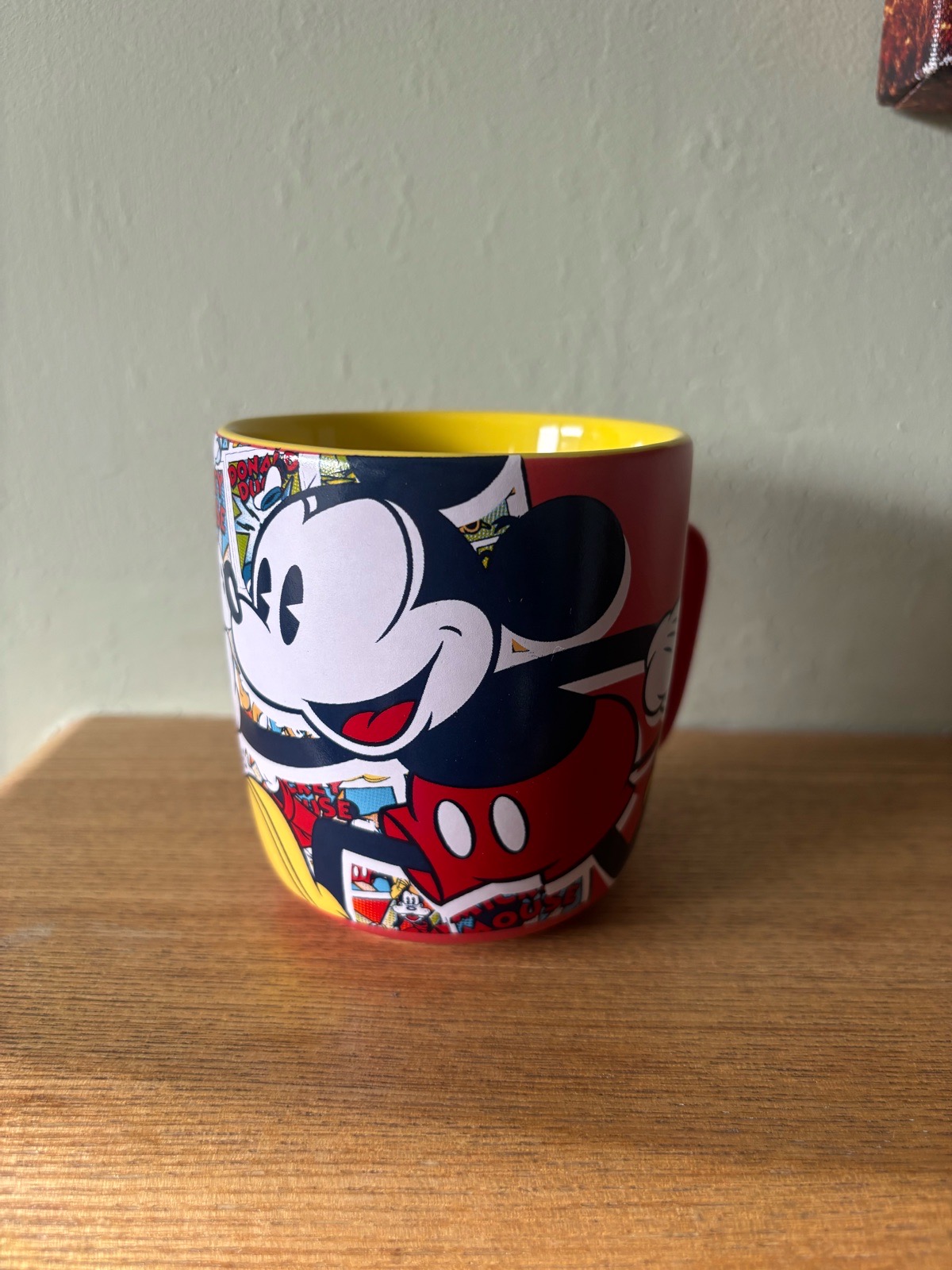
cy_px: 635
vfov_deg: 67.3
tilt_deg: -17.0
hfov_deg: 53.1
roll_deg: -0.4
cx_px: 476
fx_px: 953
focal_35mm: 26
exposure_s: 1/113
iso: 125
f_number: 1.6
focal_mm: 5.96
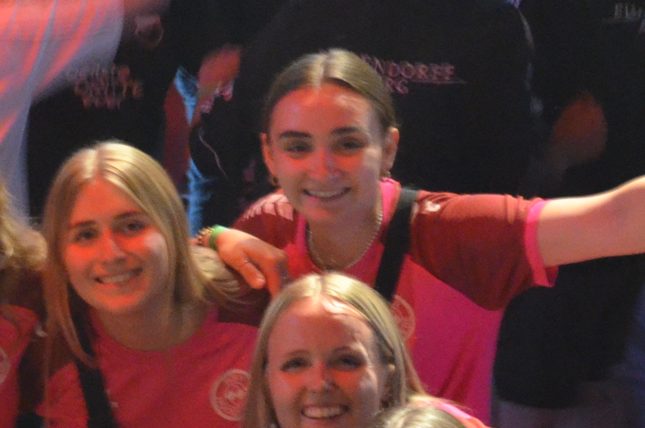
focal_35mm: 172
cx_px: 48
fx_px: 3076
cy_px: 377
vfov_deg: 7.9
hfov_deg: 11.9
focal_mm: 32
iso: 3200
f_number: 4.2
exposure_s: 1/15
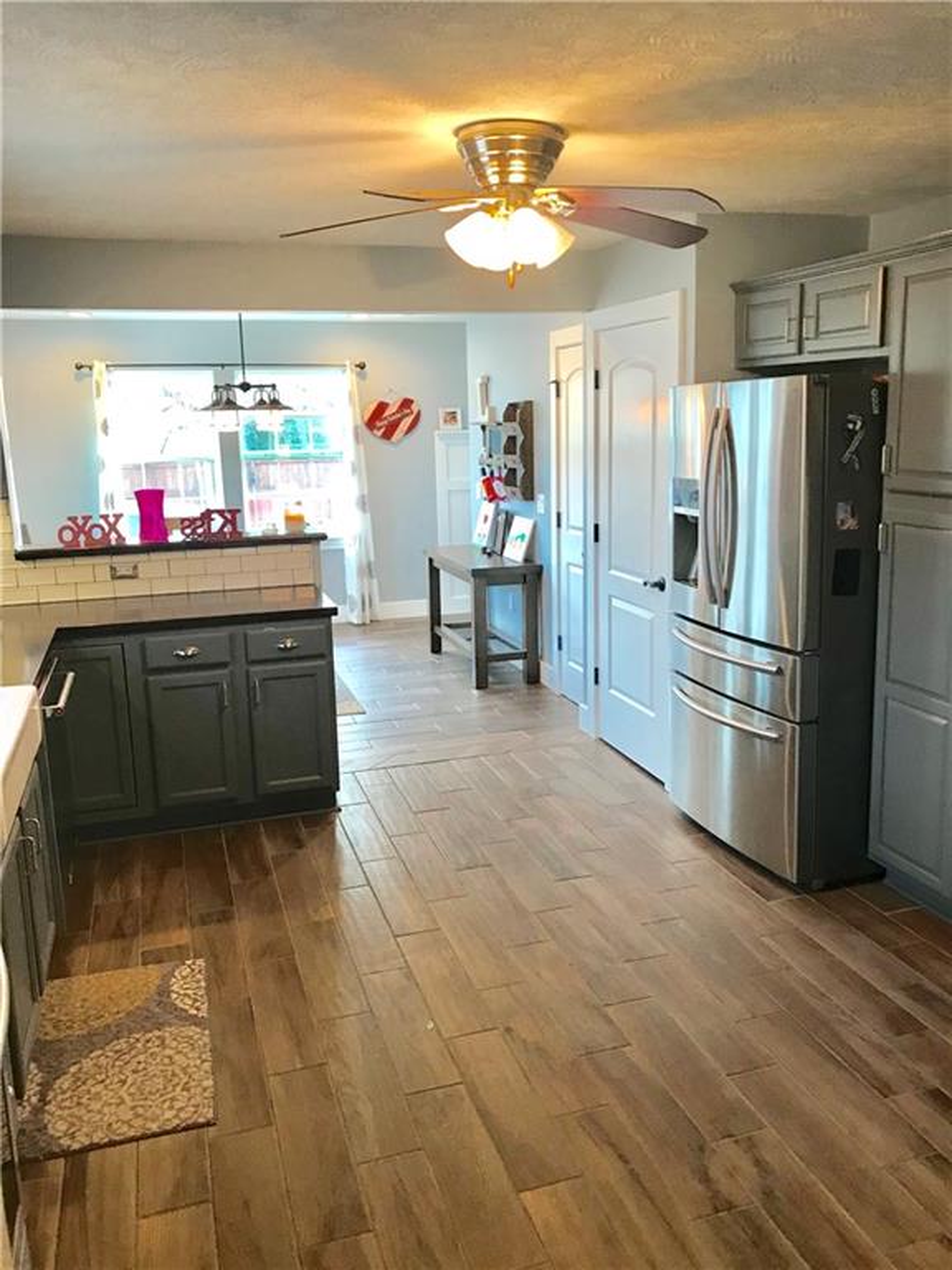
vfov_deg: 63.4
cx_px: 476
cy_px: 635
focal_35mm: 28
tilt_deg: -11.8
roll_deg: +0.9
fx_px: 1027
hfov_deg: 49.7
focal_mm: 3.99
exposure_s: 1/30
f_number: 1.8
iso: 40
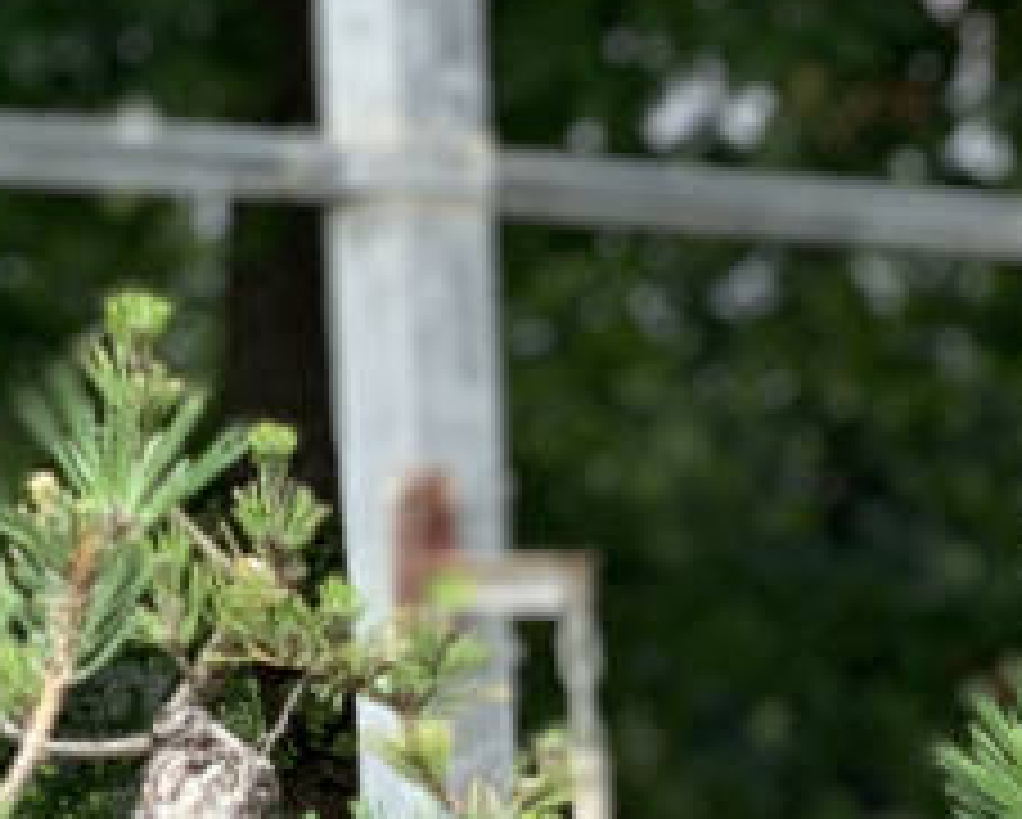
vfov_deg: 6.5
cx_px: 2062
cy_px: 1701
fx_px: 6933
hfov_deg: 8.0
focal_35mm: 229
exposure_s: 1/122
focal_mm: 6
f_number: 2.4
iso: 32
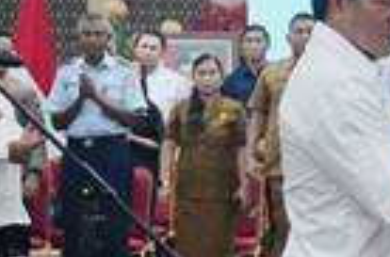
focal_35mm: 157
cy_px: 191
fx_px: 1695
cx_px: 415
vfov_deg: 8.7
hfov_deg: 12.9
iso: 4000
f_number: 2.8
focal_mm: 36
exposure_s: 1/160
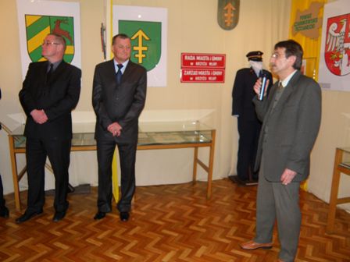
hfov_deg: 56.8
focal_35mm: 32
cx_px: 175
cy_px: 131
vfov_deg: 44.2
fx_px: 324
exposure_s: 1/30
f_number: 3.1
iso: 100
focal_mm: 5.72
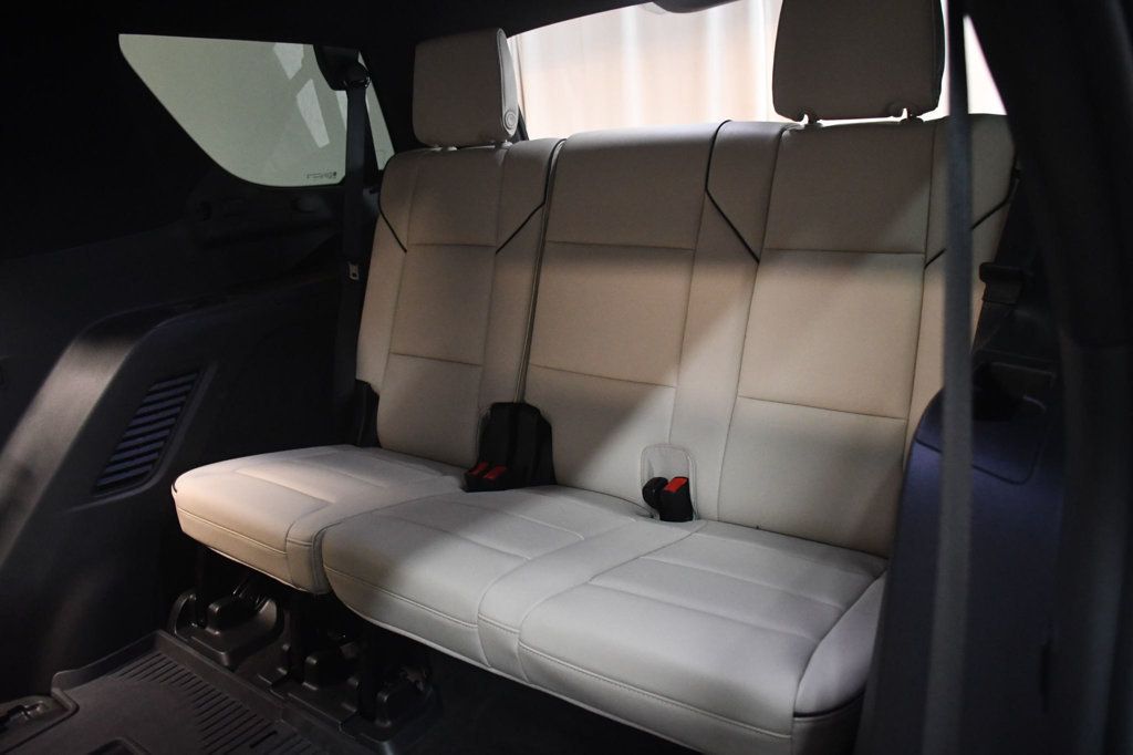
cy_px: 378
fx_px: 849
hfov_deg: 67.4
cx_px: 566
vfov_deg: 47.9
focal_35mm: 27
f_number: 3.5
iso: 3200
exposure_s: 1/60
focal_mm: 18
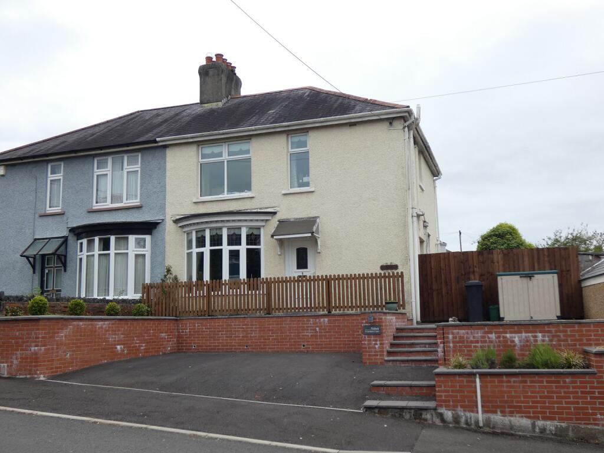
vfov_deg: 39.7
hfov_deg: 51.4
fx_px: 628
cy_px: 226
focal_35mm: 36
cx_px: 302
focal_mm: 6.5
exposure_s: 1/320
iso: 80
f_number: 3.5
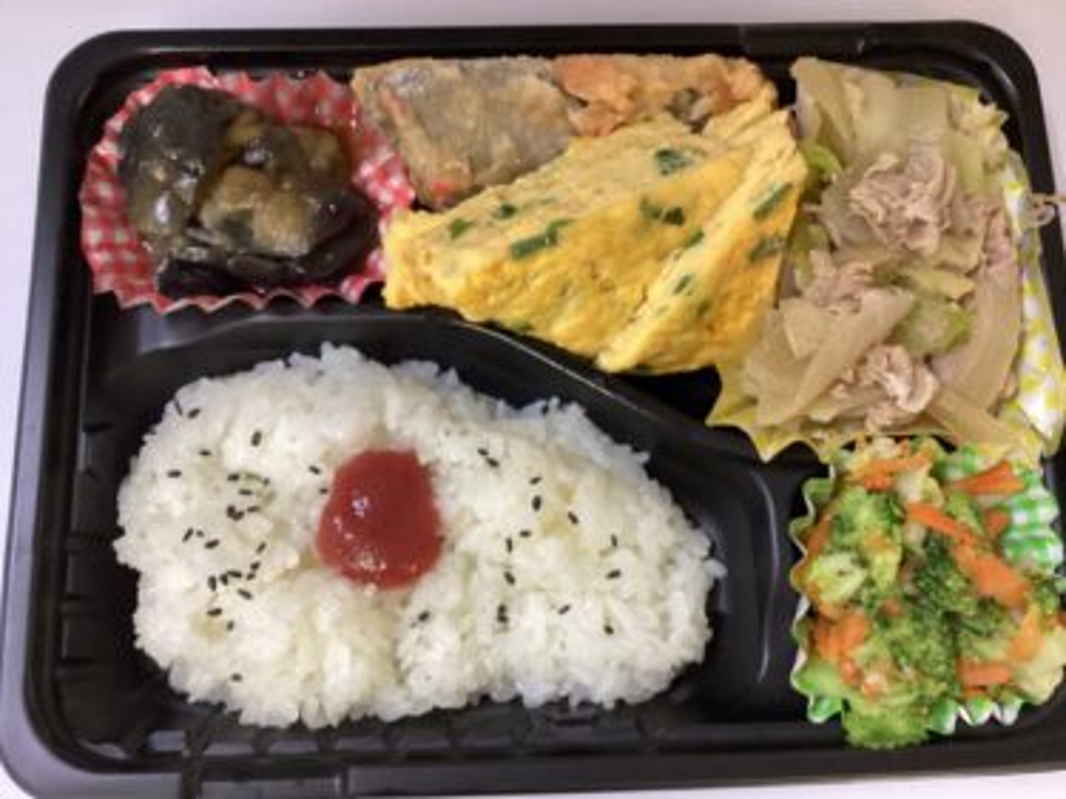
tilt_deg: -78.1
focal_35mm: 31
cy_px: 400
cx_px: 533
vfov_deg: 45.4
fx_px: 954
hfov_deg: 58.4
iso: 250
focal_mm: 3.3
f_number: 2.4
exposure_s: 1/60
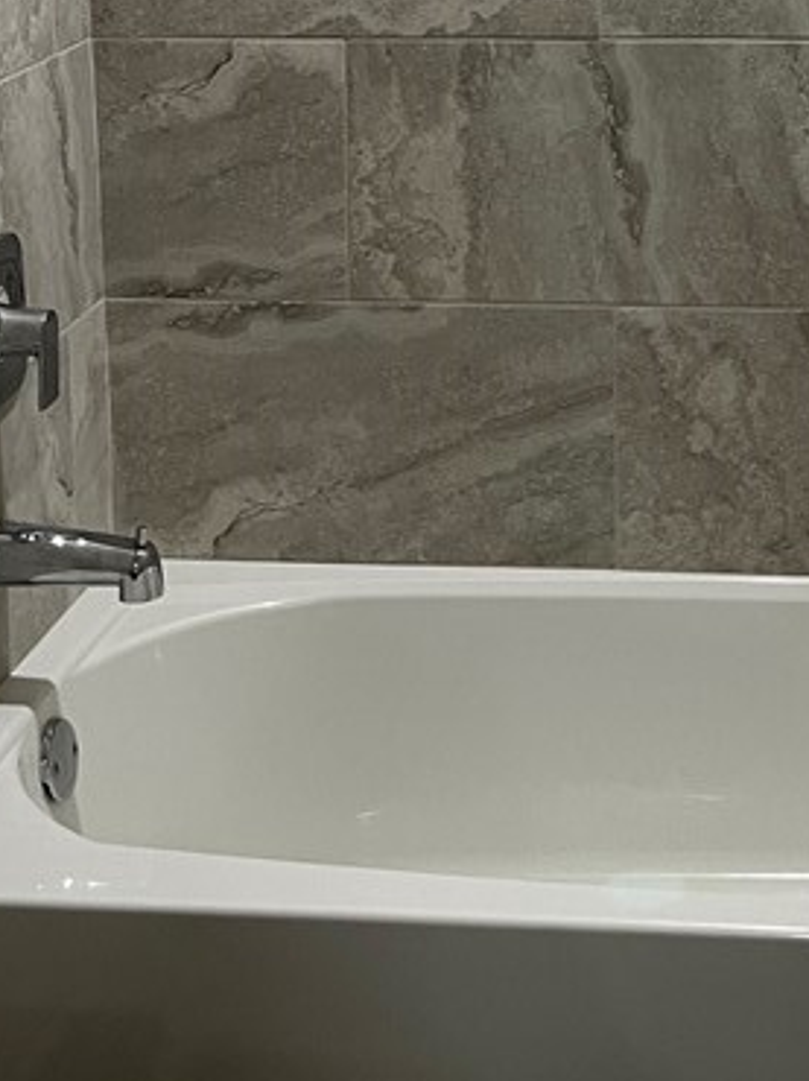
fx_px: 2246
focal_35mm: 72
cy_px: -254
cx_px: 660
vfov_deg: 24.3
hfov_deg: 20.2
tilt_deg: -1.8
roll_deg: +1.0
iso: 100
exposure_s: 1/60
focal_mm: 5.1
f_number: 1.6
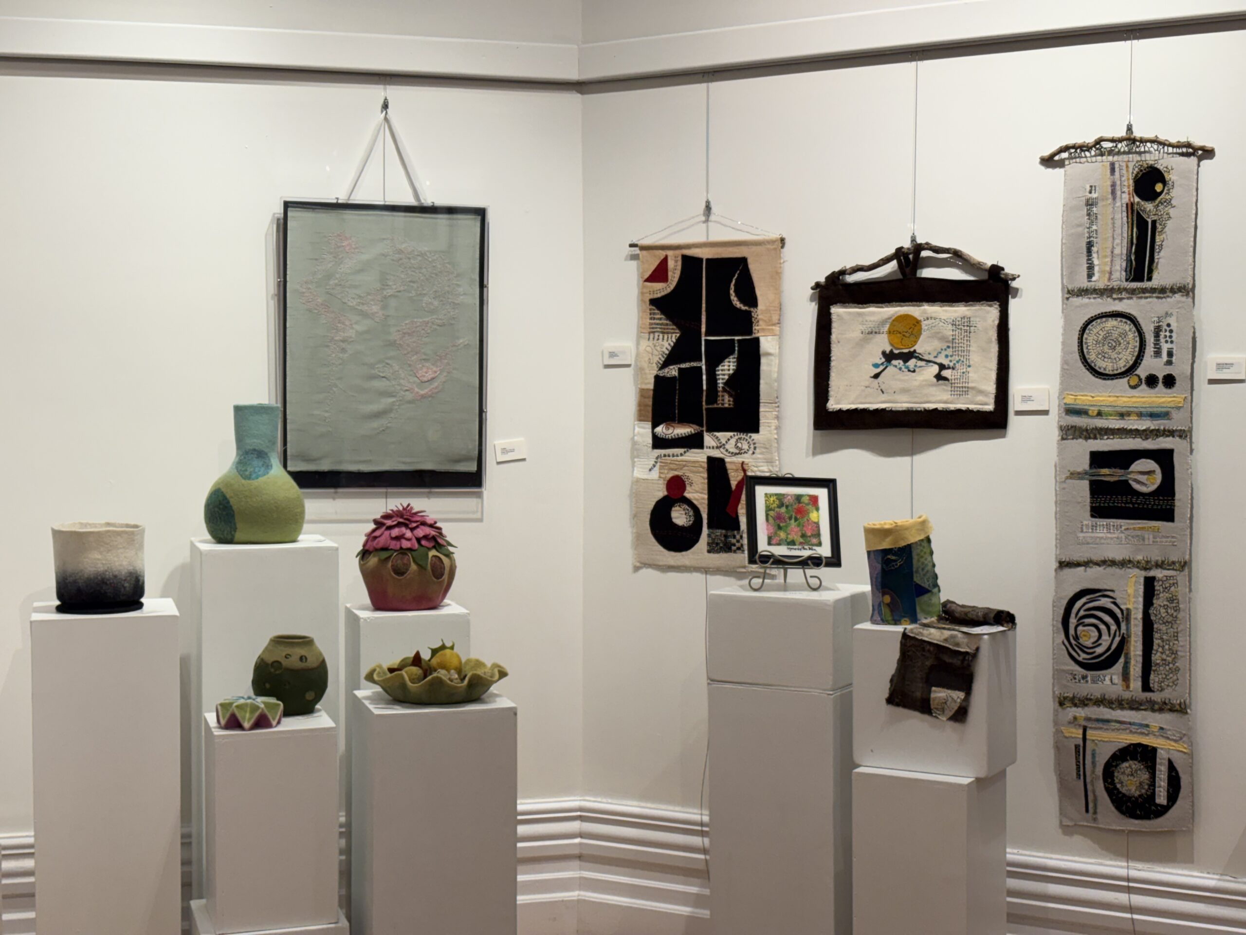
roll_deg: +0.4
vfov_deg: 28.0
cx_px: 623
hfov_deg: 36.8
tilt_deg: -2.5
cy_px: 468
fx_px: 1872
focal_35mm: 52
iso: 40
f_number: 1.6
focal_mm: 5.96
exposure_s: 1/120
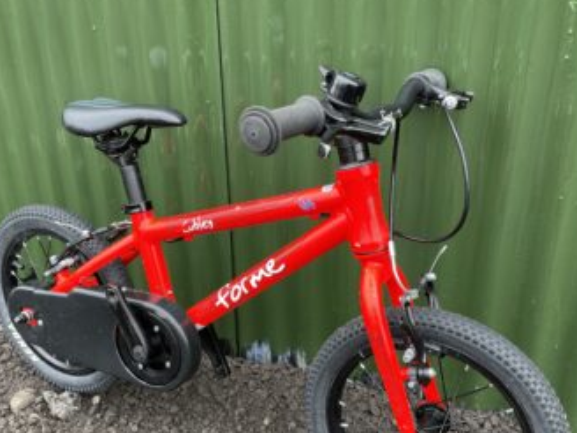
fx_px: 633
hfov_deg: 49.0
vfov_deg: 37.4
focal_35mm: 38
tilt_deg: -27.4
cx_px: 290
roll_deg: +2.8
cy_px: 276
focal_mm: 4.2
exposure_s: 1/121
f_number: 1.6
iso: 40
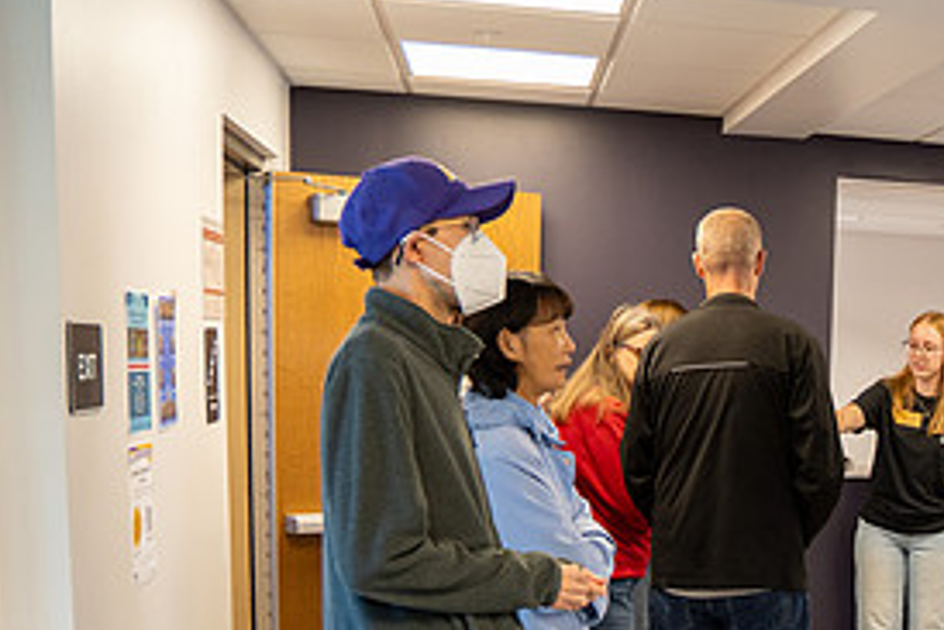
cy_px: 563
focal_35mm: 54
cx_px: 972
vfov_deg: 24.4
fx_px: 1417
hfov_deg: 33.3
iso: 800
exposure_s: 1/100
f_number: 2.8
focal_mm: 17
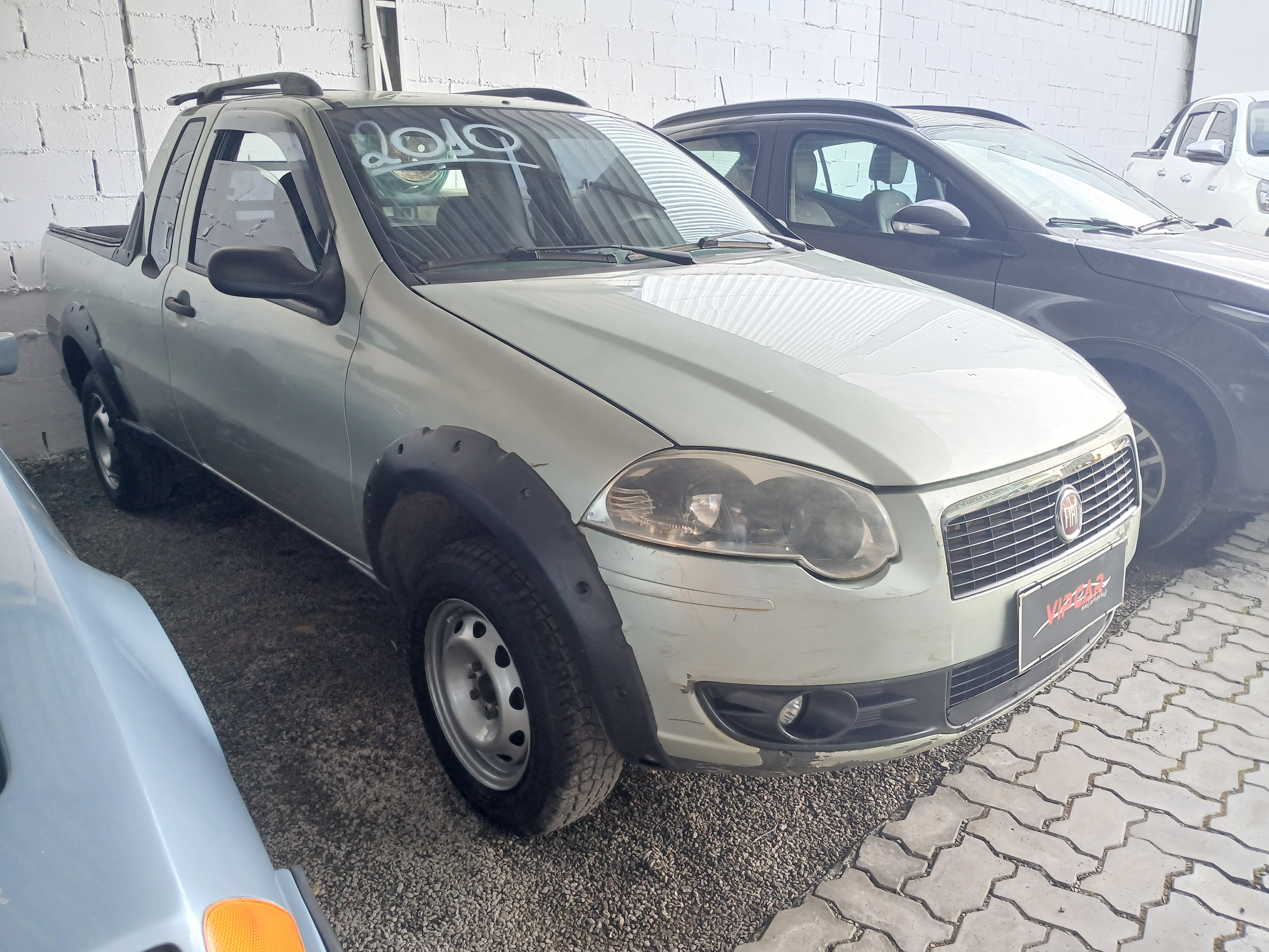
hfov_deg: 67.3
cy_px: 476
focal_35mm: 26
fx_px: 953
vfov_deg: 53.1
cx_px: 634
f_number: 1.8
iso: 125
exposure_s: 1/60
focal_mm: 3.98
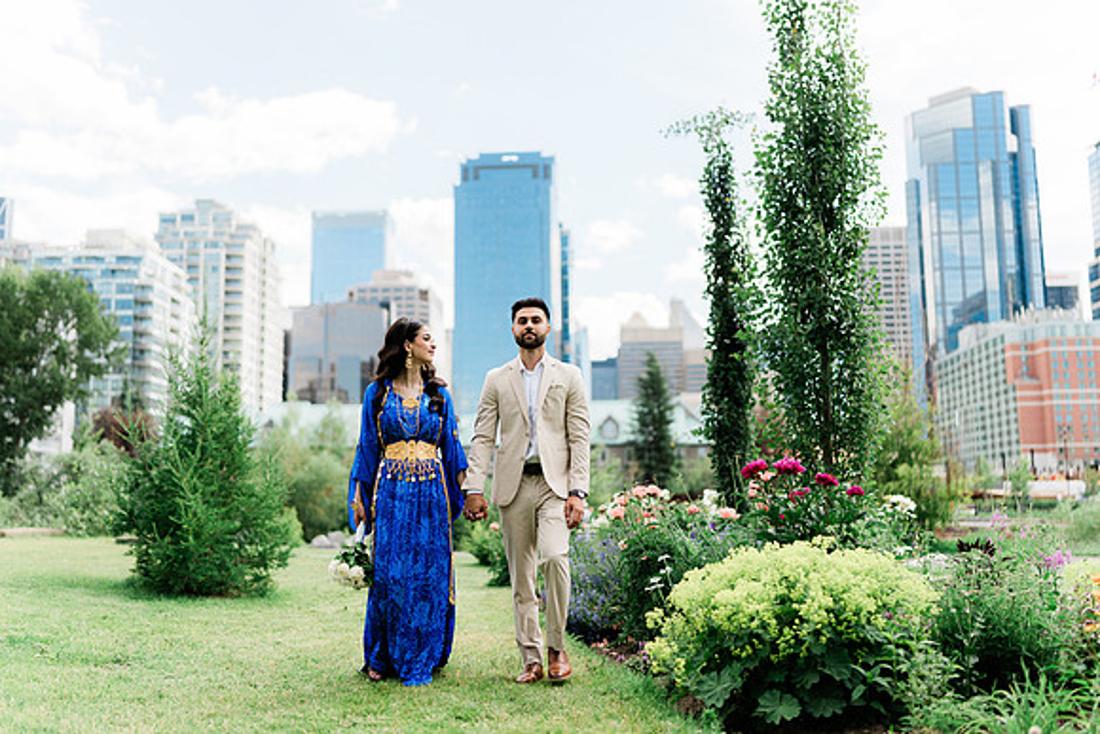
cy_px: 367
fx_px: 1070
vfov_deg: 37.9
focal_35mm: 35
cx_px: 550
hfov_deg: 54.4
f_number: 1.2
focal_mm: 35
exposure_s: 1/4000
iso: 125
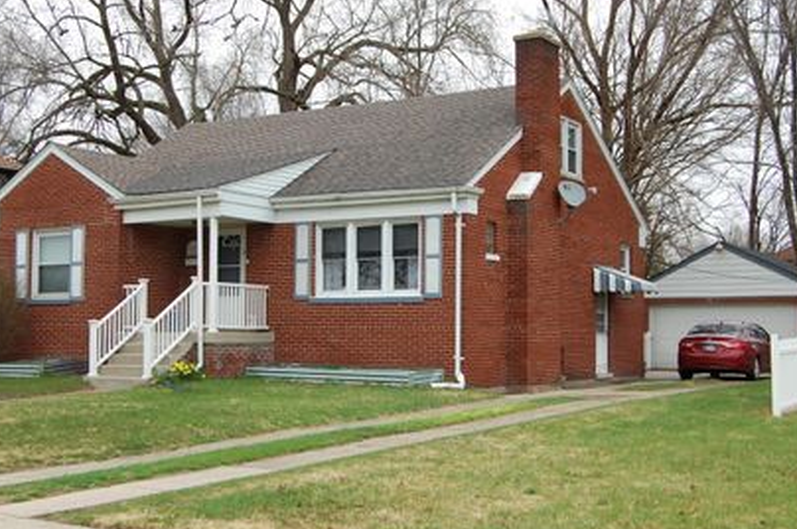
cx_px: 398
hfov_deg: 38.2
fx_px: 1149
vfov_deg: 25.9
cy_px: 278
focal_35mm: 52
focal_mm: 28
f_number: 6.3
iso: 200
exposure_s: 1/160
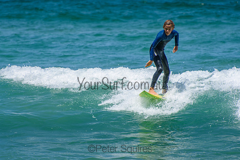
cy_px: 80
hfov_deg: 3.4
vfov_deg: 2.3
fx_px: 4001
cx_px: 120
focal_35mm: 600
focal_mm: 400
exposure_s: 1/2000
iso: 280
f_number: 5.6
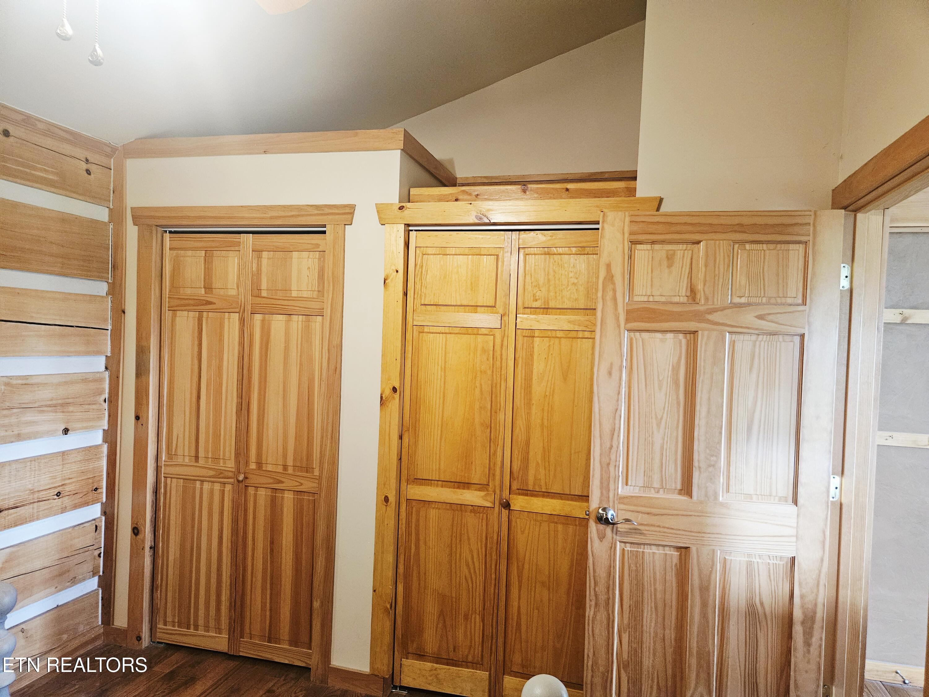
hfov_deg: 73.9
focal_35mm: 23
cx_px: 464
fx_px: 617
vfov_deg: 58.9
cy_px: 348
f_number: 1.8
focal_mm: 5.4
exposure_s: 1/60.2
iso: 640
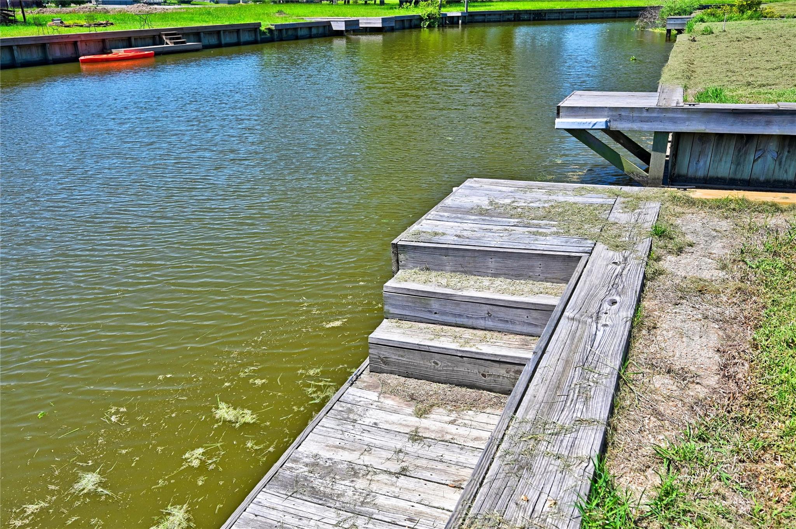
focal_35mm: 30
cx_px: 398
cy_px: 264
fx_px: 663
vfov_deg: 43.5
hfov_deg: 62.0
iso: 400
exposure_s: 1/640
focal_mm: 30
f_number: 8
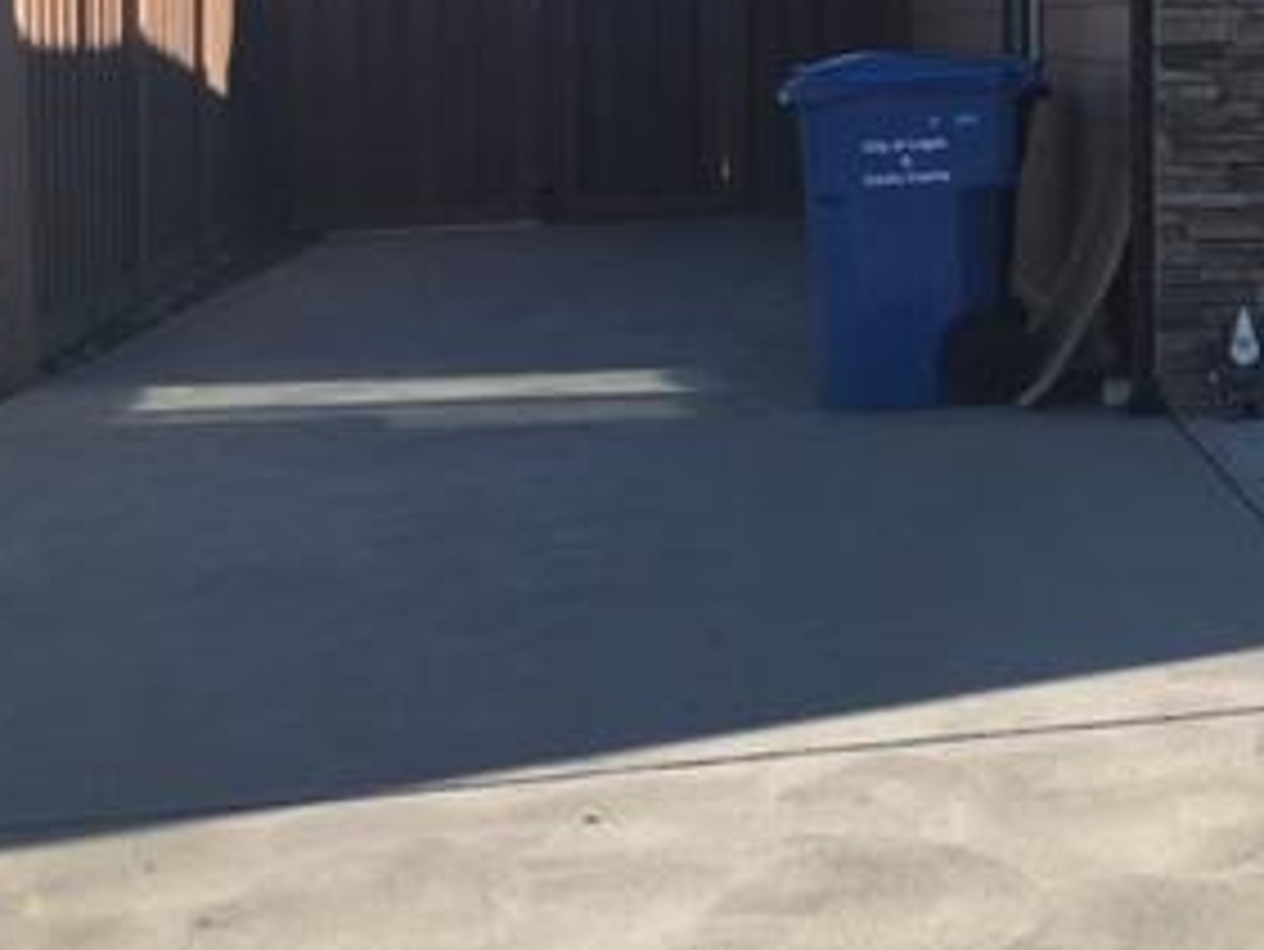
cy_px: 117
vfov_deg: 21.8
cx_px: 1309
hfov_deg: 27.4
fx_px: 2411
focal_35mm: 66
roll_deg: -0.4
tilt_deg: -2.2
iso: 25
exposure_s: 1/962
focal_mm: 4.15
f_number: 2.2
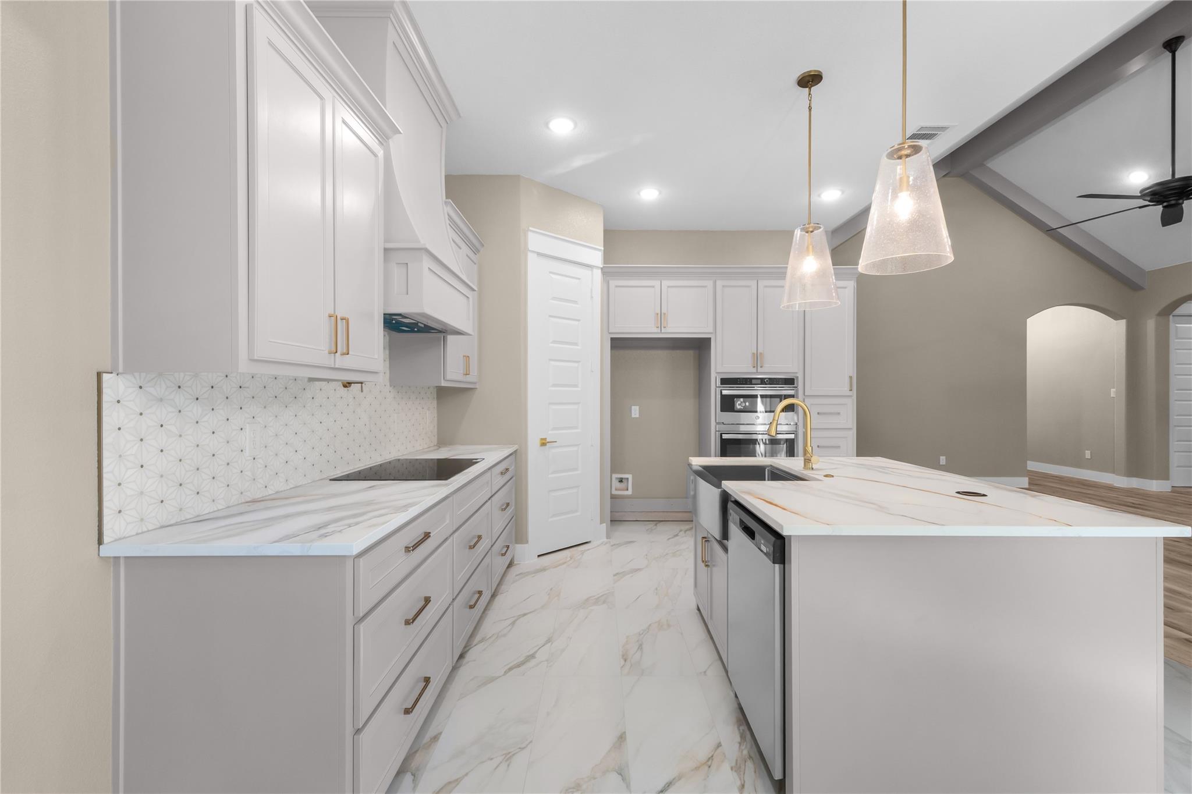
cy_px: 397
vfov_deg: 77.3
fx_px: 496
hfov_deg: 100.4
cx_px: 596
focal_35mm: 15
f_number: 10
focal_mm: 10
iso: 400
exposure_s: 1/8
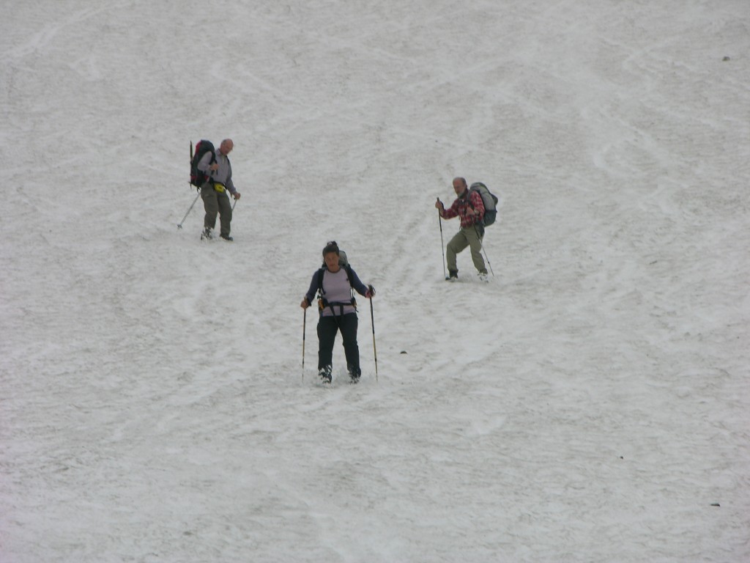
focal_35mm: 280
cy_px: 282
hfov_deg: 7.1
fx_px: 6067
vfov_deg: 5.3
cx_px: 375
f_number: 5.9
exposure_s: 1/256
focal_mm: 71.2
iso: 50
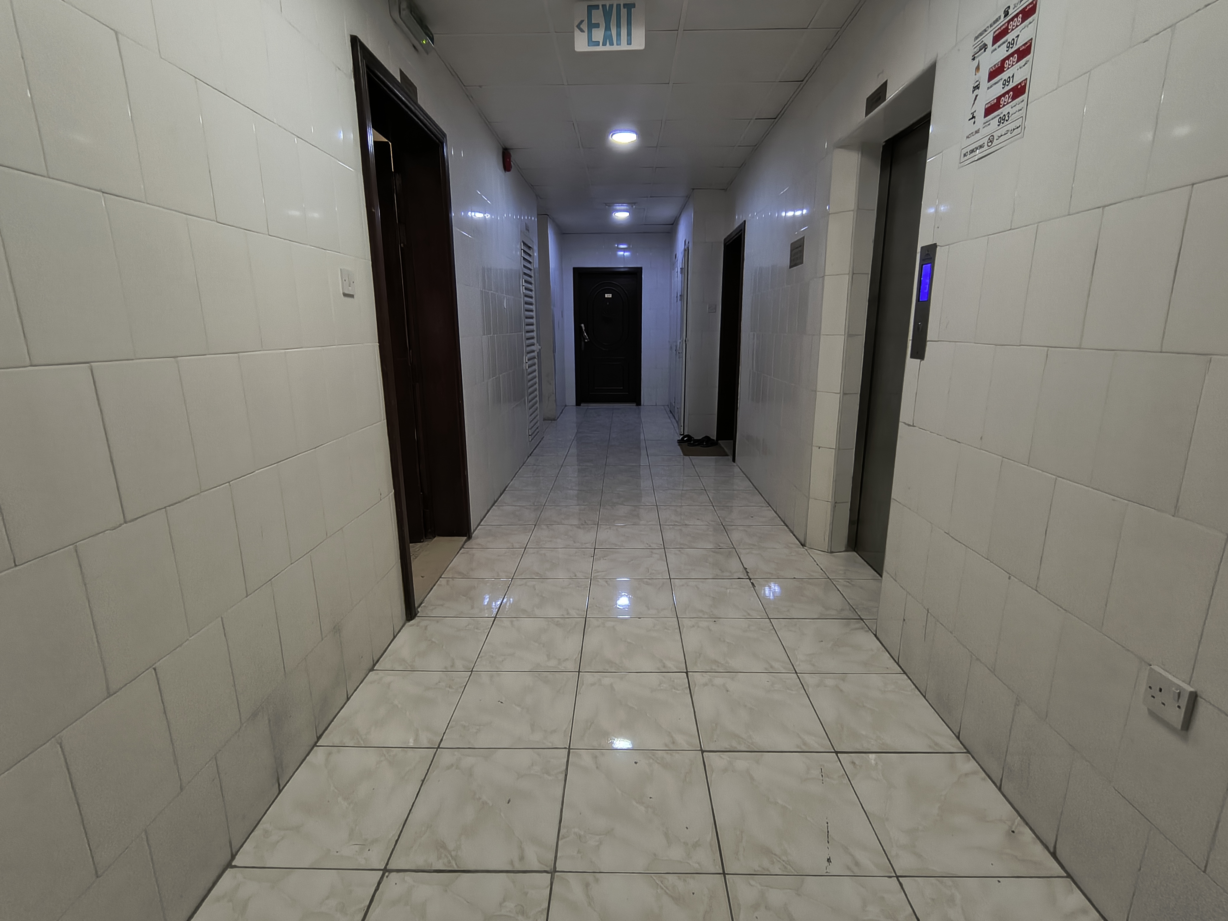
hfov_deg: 110.5
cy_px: 460
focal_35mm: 12
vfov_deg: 94.5
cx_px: 614
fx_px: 426
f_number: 2.2
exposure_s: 1/33.3
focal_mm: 2.13
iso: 541
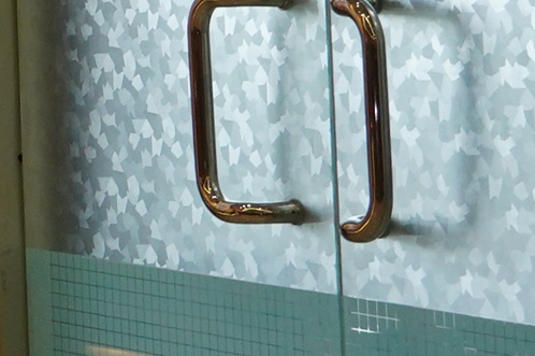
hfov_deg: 6.6
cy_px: -526
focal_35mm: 290
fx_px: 4305
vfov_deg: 4.6
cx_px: -970
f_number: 5.6
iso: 2000
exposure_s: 1/100
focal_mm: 48
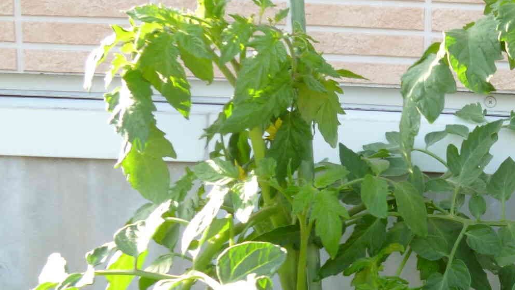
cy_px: 240
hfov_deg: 34.6
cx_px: 527
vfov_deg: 21.9
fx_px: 737
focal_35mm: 54
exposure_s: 1/160
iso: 100
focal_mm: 4.3
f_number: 2.5
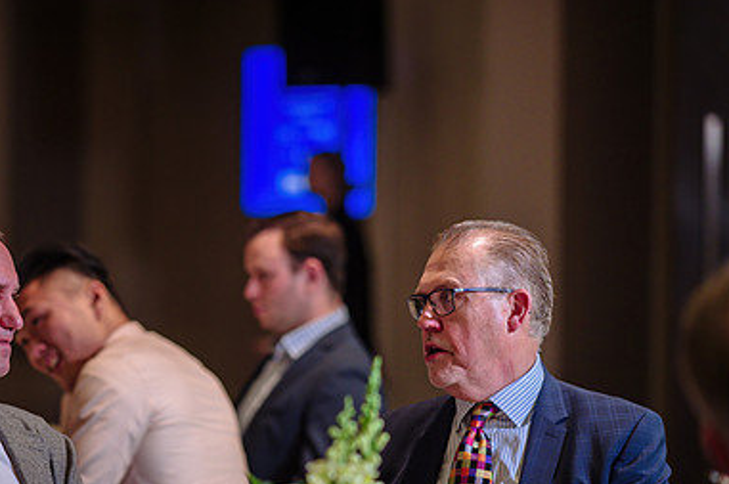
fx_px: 3236
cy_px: 365
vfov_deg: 8.5
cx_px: 230
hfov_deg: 12.8
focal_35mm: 160
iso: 1600
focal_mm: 105
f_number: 2
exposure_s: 1/200
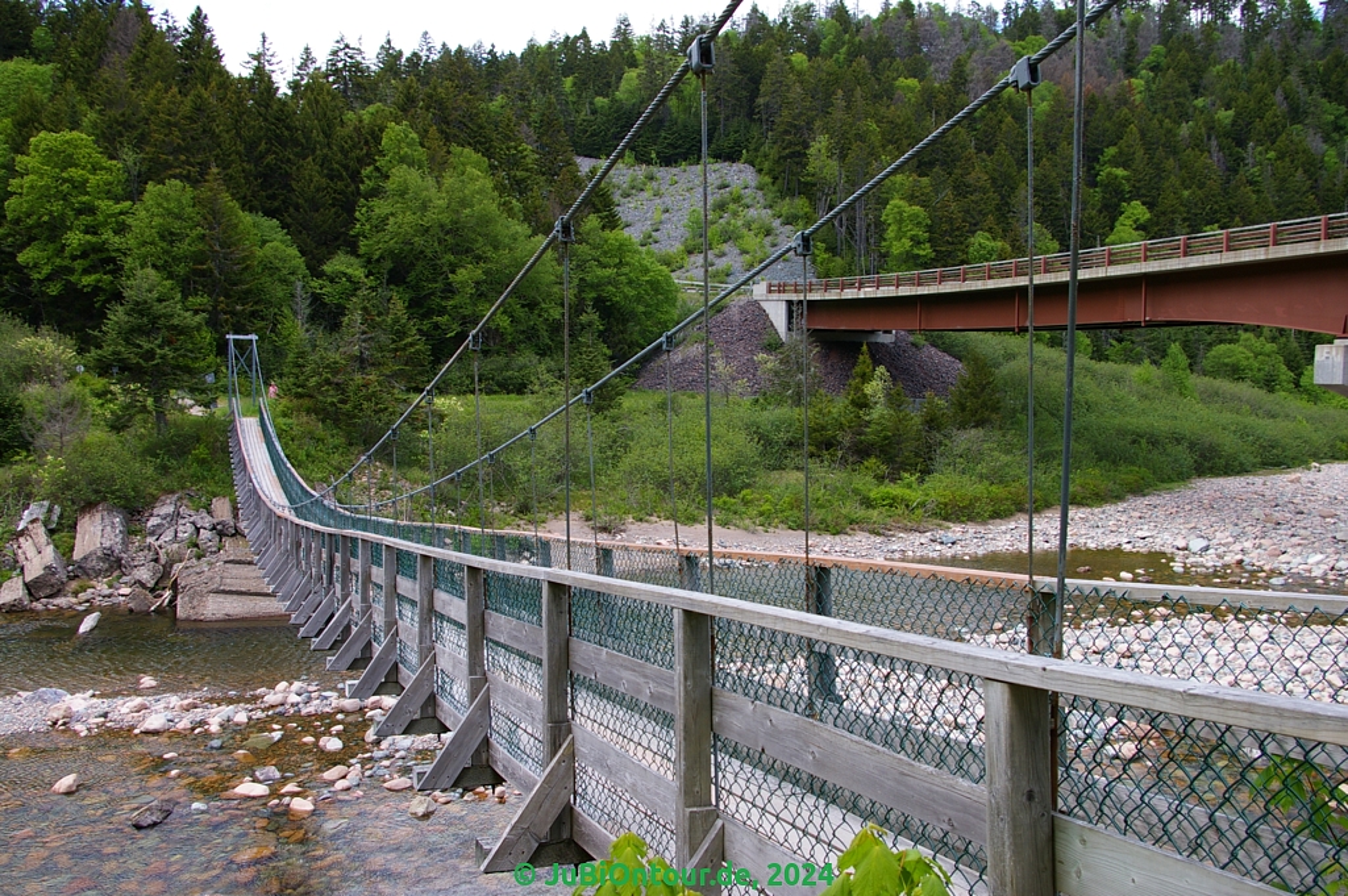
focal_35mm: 32
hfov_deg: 59.5
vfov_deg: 41.6
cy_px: 448
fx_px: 1179
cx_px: 674
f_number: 6.7
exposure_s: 1/180
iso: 200
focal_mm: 21
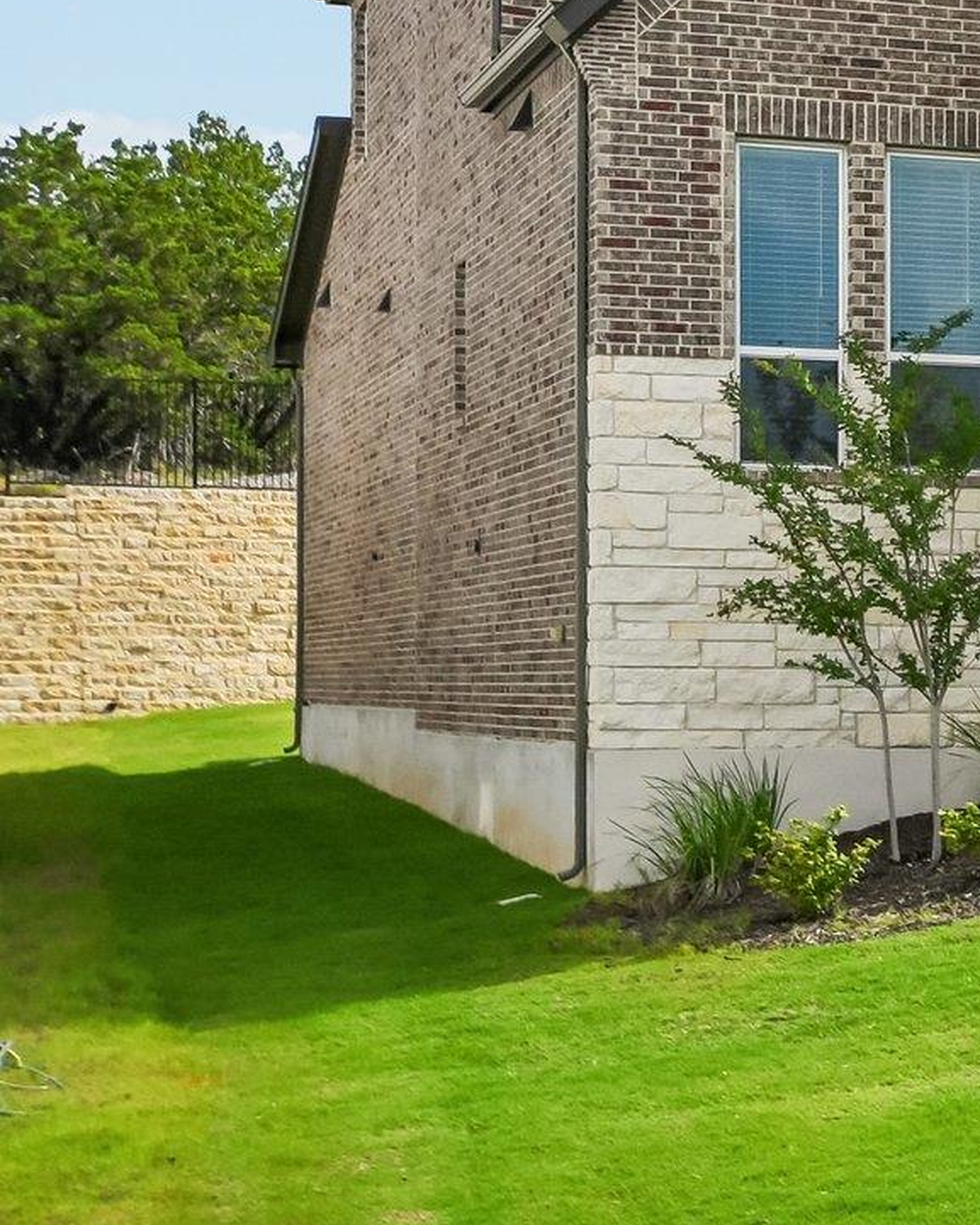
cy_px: 74
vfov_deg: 19.5
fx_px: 3480
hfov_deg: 14.3
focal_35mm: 96
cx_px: 1712
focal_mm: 24
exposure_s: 1/2500
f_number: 8
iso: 400
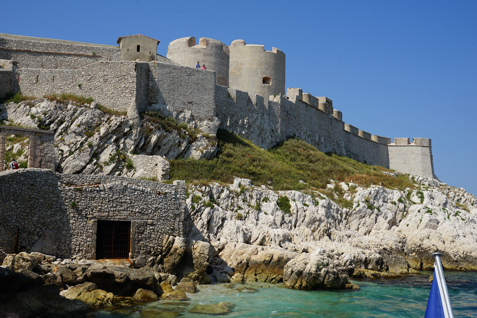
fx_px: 517
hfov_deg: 49.6
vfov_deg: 34.2
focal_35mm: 39
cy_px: 159
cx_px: 238
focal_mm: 39
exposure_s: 1/200
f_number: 11
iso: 100
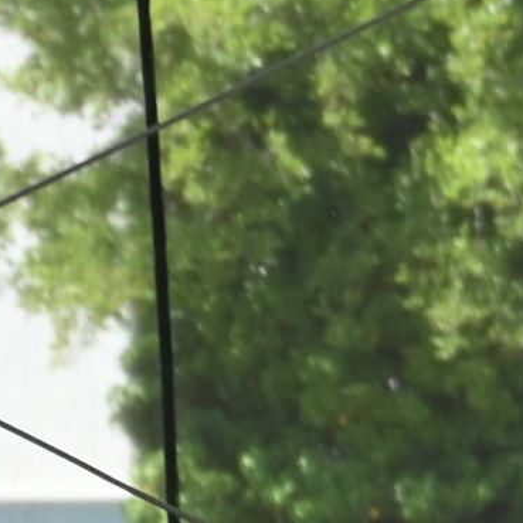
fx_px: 11965
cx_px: 1376
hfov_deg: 2.5
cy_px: 543
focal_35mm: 700
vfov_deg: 2.5
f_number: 5.6
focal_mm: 90
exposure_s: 1/250
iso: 400
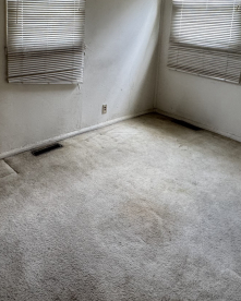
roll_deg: -1.4
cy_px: 52
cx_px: 59
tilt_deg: -9.4
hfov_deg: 43.1
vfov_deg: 50.3
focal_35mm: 33
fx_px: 294
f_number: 2.2
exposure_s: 1/120
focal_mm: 2.22
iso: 250
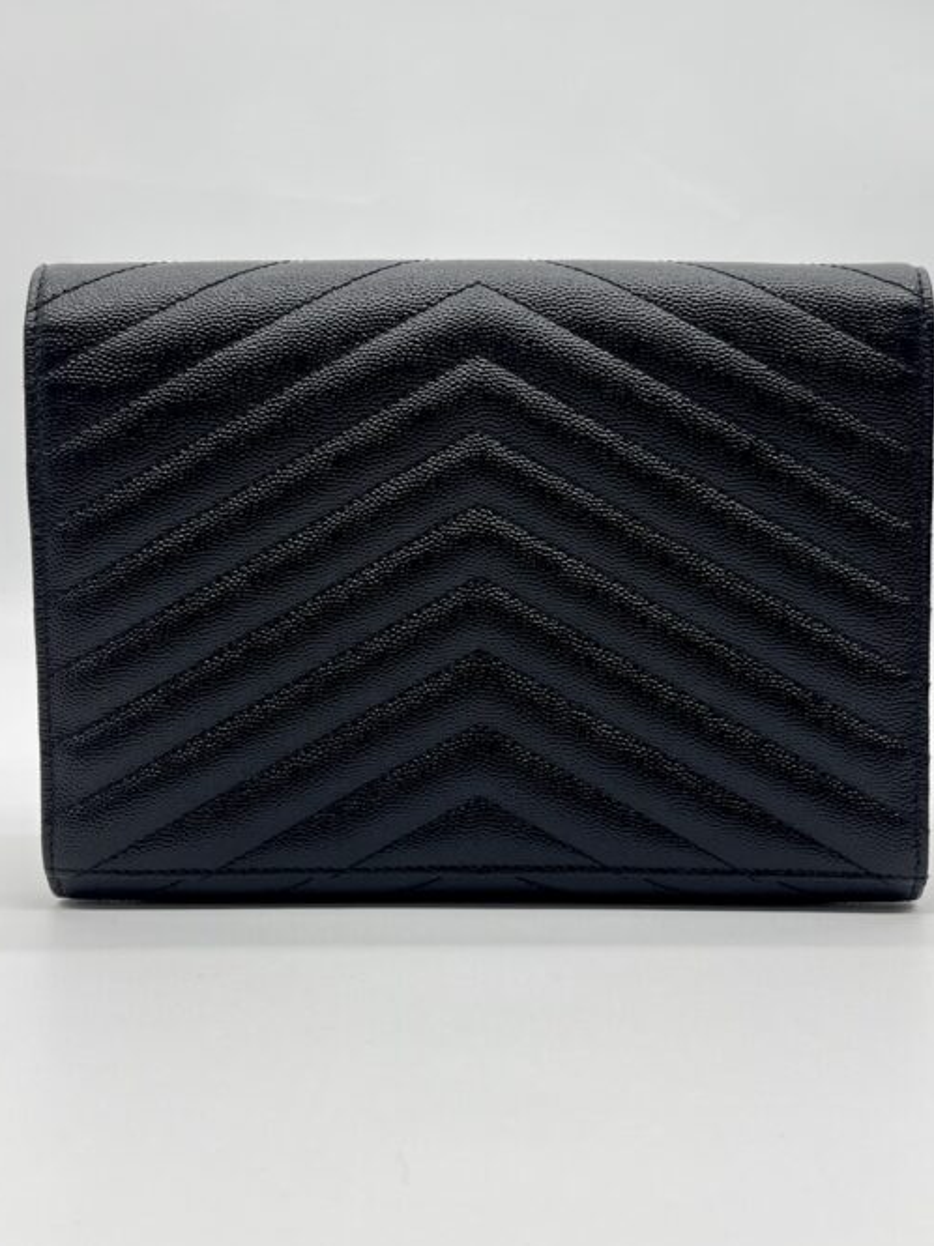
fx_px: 1440
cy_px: 584
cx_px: 485
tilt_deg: -6.0
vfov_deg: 46.8
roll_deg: +0.5
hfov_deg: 35.9
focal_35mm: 40
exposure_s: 1/131
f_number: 1.5
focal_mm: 5.7
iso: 32
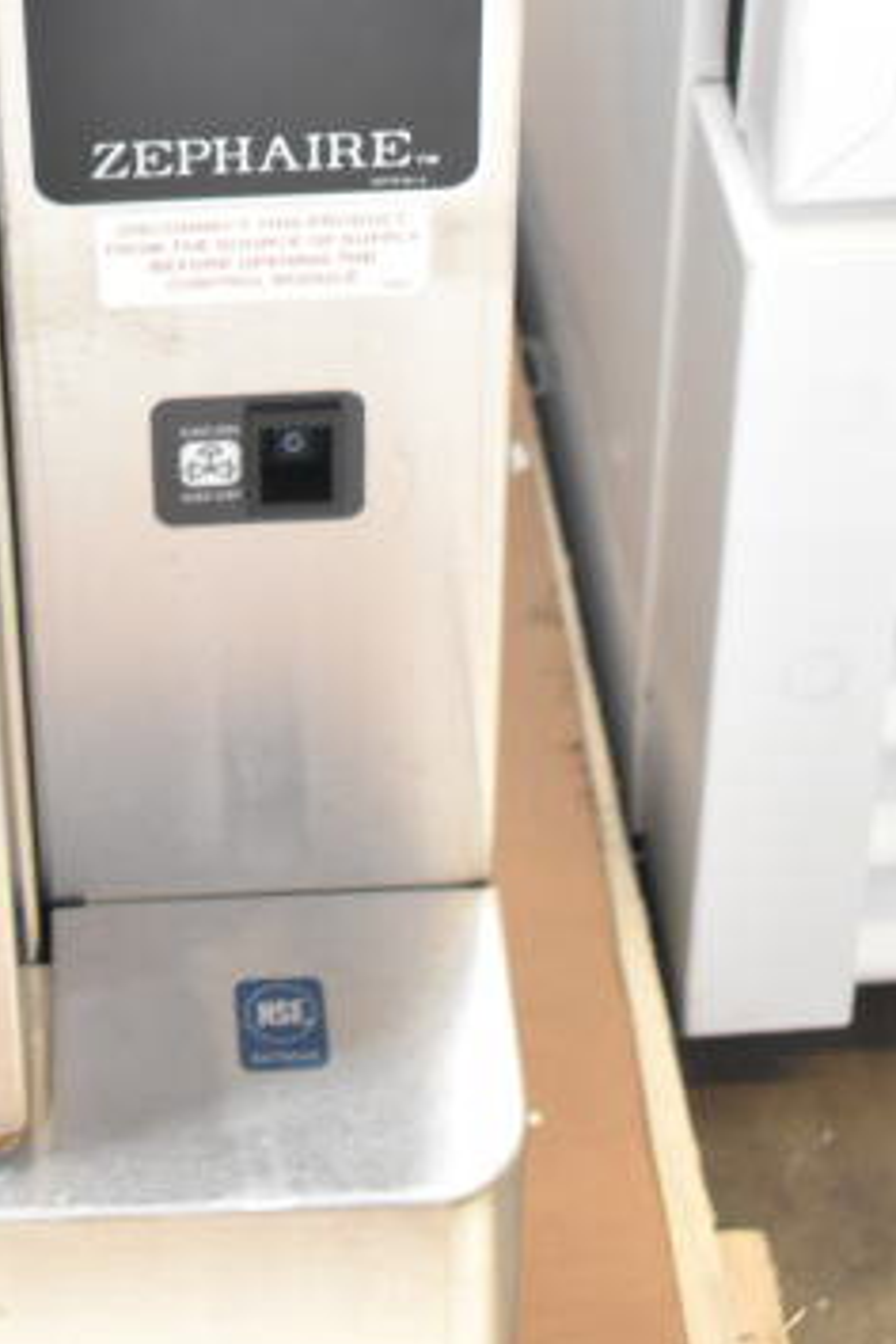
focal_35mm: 93
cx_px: 175
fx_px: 3472
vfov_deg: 20.3
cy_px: -334
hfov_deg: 14.6
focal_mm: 24
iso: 1600
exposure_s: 1/50
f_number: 3.8
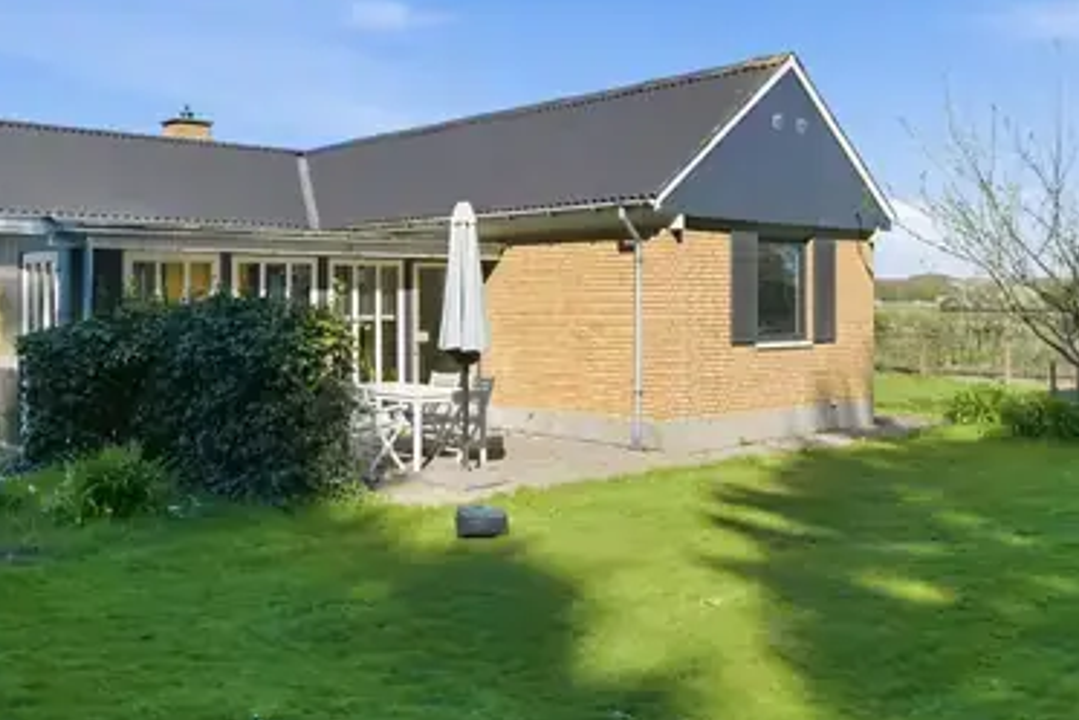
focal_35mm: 37
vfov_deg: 35.9
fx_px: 1109
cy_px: 321
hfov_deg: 51.9
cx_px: 550
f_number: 8
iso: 200
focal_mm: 15.1
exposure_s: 1/250
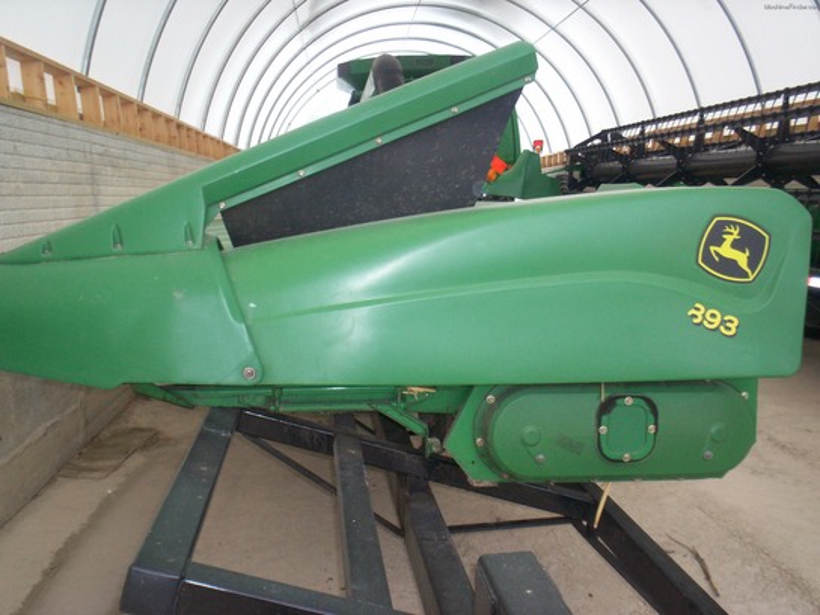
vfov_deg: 39.7
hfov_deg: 51.4
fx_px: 853
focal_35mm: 36
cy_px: 308
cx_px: 410
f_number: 4.5
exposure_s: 1/86.7
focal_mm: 5.9
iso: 140
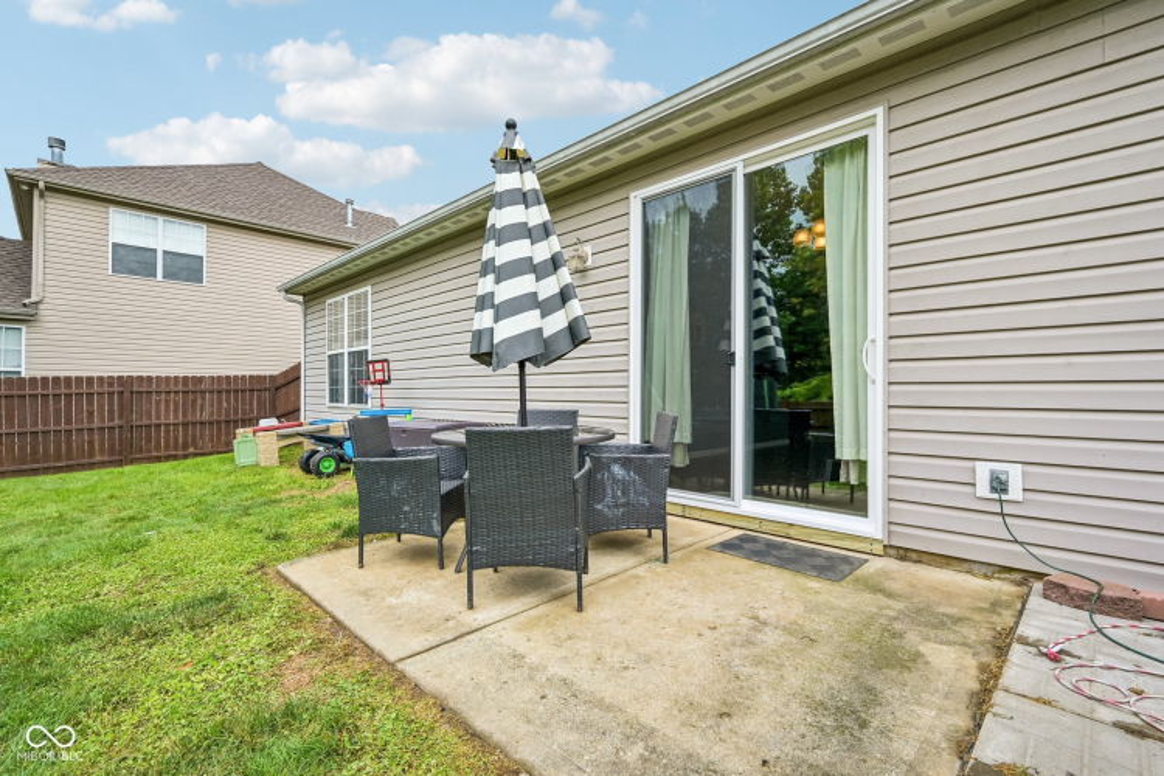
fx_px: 501
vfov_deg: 75.5
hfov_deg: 98.5
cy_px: 388
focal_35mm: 16
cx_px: 582
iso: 100
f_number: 8
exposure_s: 1/200
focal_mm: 15.5
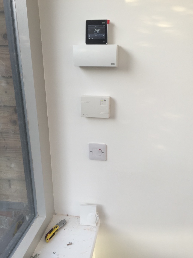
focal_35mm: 29
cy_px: 129
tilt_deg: -17.3
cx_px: 96
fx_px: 216
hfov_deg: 48.2
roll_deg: +0.8
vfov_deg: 61.7
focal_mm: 4.15
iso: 32
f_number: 2.2
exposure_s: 1/100
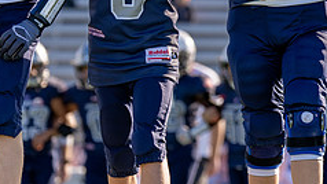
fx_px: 3166
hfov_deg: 5.9
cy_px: -49
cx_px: 229
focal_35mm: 365
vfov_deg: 3.3
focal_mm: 114
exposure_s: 1/1250
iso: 100
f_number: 3.2
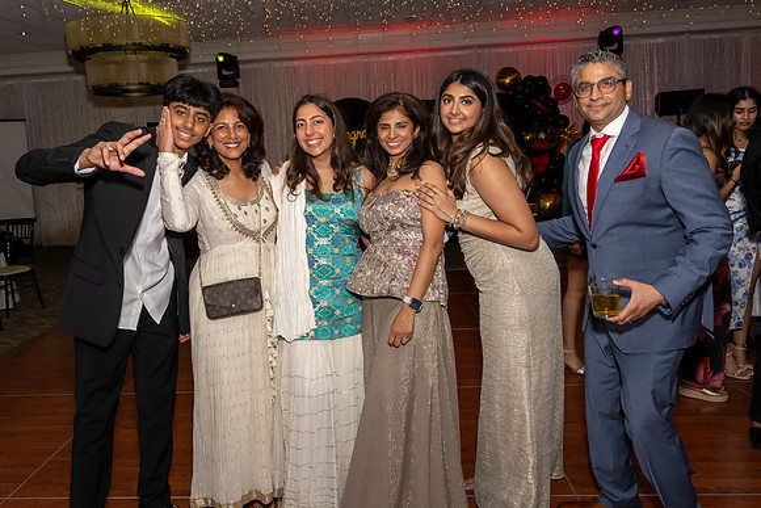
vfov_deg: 45.7
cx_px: 338
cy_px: 232
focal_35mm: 28
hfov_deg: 64.5
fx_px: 601
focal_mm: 17
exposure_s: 1/250
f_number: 8
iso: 800
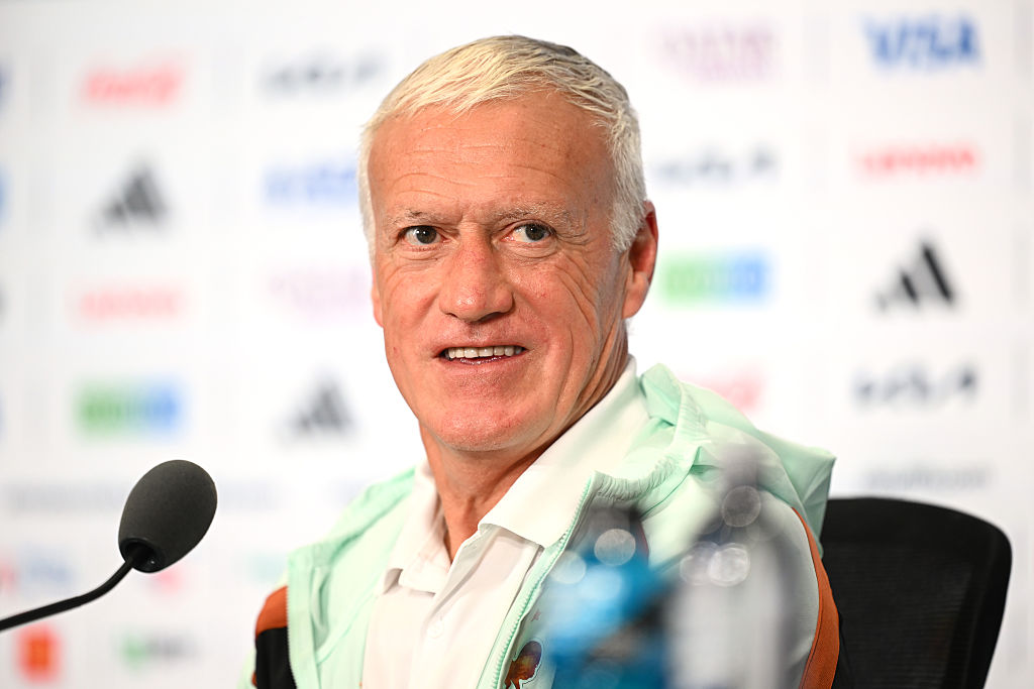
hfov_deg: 5.2
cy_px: 344
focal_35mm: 400
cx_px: 517
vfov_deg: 3.4
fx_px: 11490
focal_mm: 400
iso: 1600
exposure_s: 1/640
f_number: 2.8
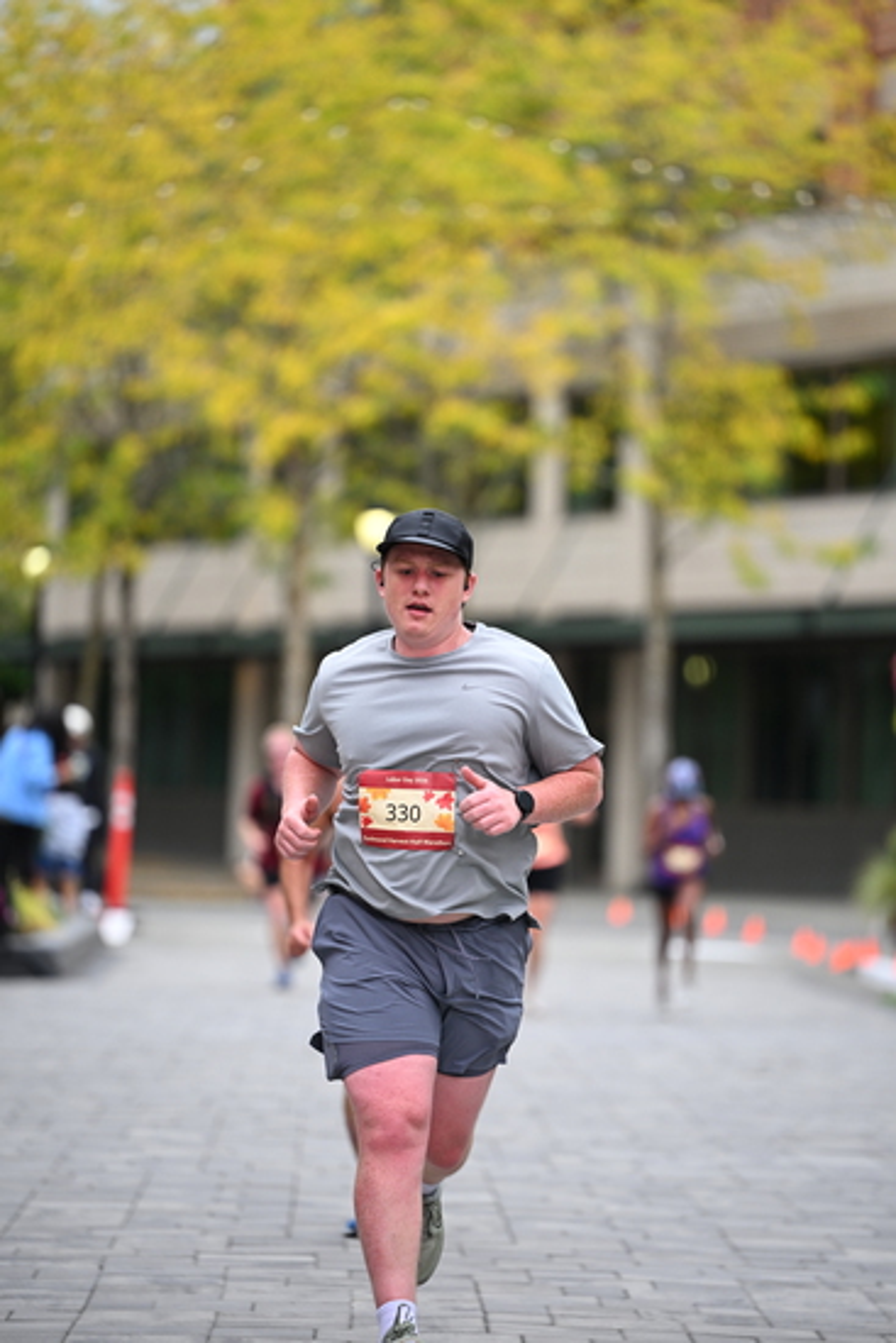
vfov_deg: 11.7
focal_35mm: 175
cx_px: 448
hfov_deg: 7.9
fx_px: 6529
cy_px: 672
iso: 640
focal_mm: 175
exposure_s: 1/2000
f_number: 2.8
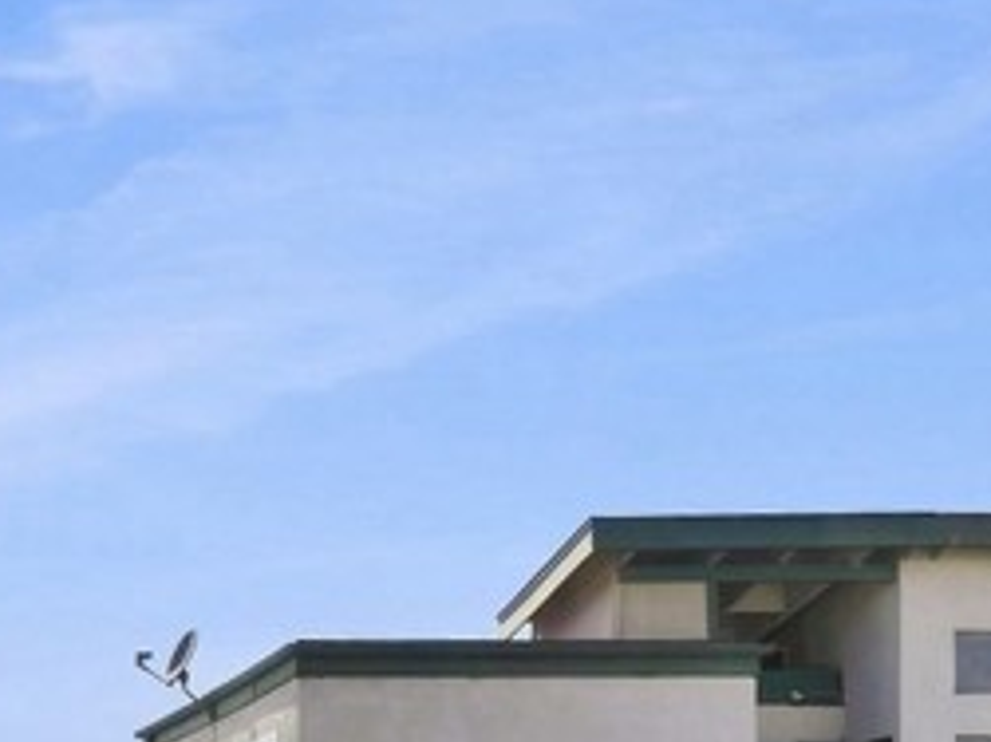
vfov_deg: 14.7
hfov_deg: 18.1
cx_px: -434
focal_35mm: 98
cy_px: 839
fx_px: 2804
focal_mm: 12.3
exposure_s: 1/320
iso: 100
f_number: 8
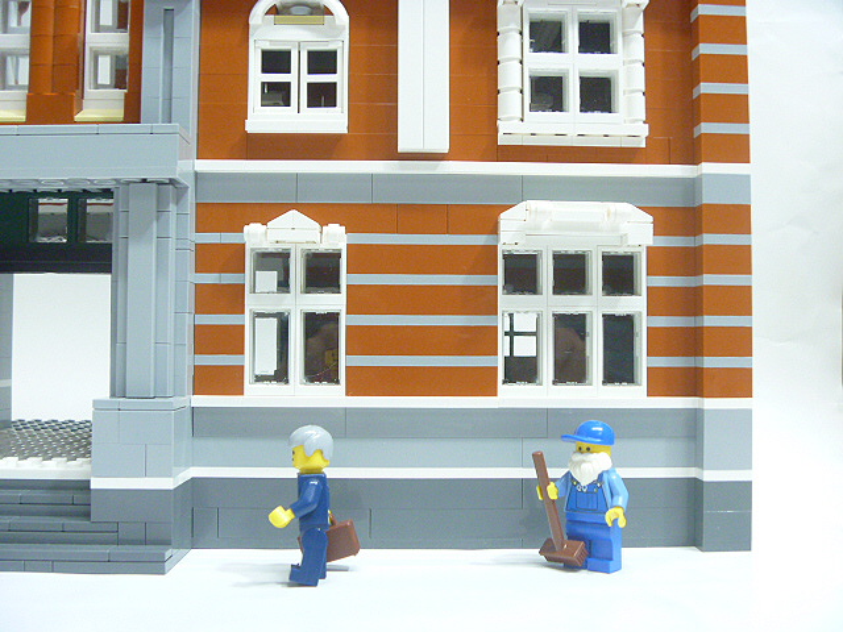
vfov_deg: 40.7
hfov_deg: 52.6
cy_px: 316
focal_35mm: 35
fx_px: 852
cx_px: 422
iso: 400
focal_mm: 6.3
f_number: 3.5
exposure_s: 1/10
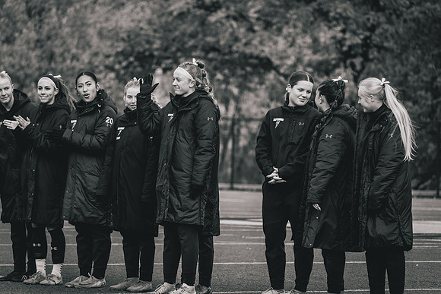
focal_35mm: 251
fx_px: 3073
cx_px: 220
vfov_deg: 5.5
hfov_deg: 8.2
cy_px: 147
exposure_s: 1/1000
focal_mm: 250
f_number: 6.3
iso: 800
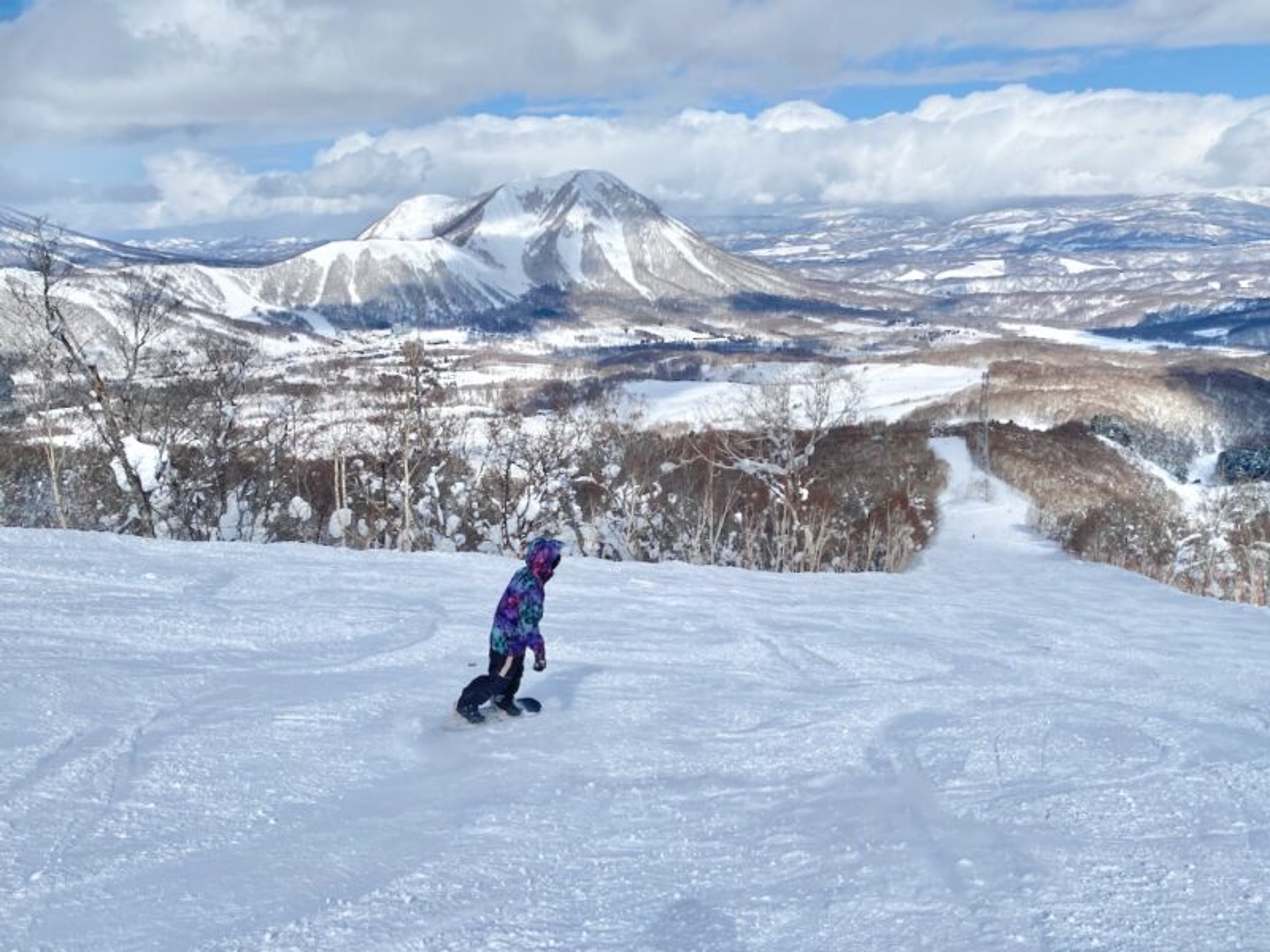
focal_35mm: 26
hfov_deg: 67.3
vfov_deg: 53.1
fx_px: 954
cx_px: 635
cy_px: 476
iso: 32
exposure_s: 1/9615
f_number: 1.8
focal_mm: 4.25
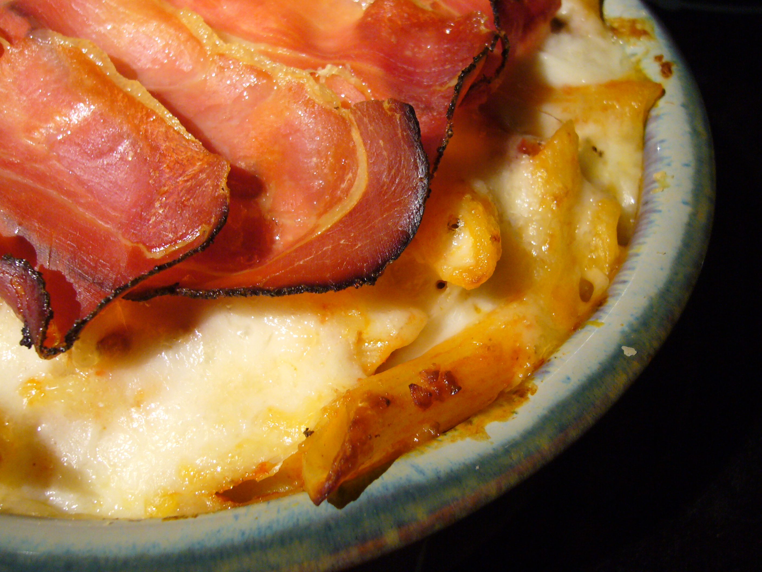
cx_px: 381
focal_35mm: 40
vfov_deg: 36.0
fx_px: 881
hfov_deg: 46.8
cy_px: 286
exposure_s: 1/15
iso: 200
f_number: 3
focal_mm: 6.6
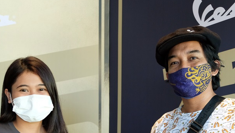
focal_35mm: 64
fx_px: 399
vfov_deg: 18.2
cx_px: 125
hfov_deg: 32.8
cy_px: 142
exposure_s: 1/125
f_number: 3.2
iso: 1000
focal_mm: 19.4
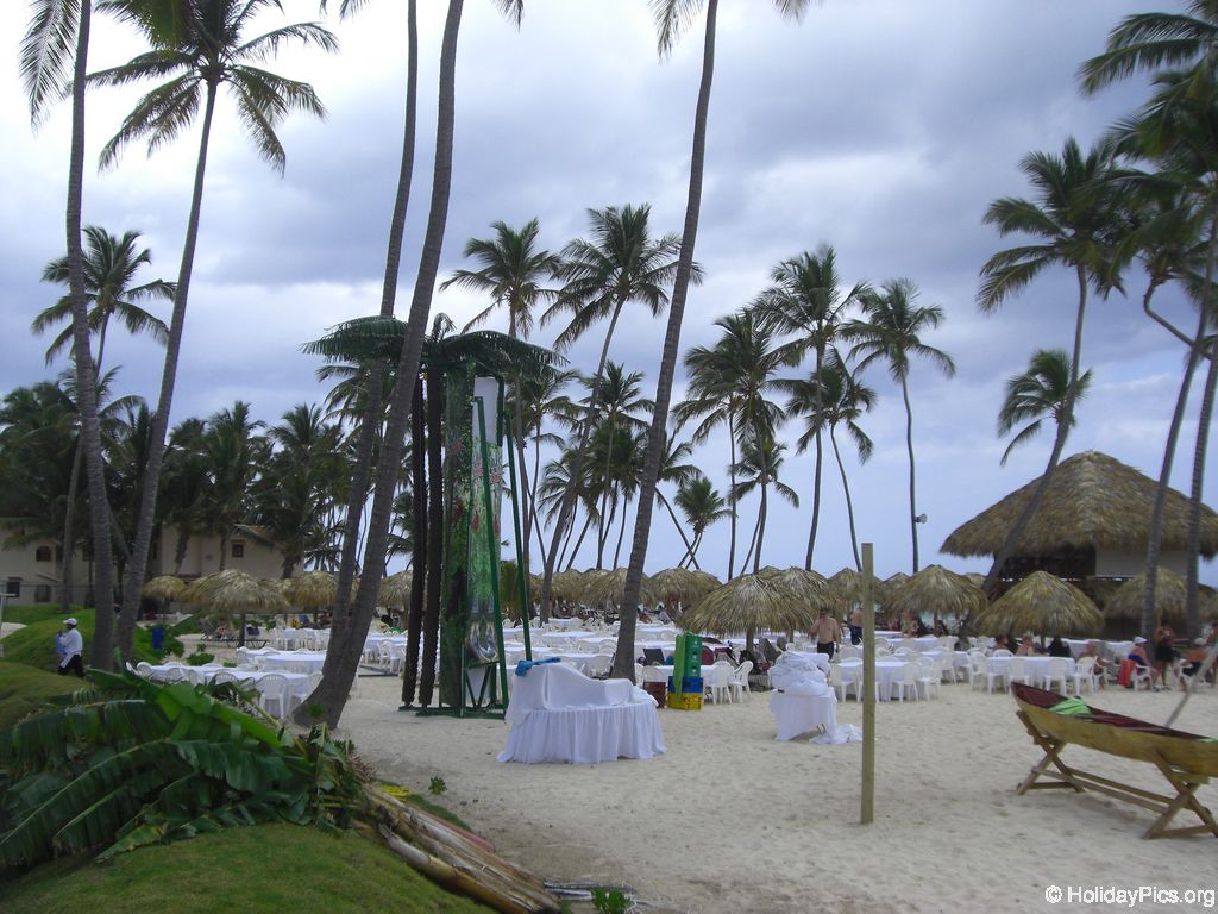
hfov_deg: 49.0
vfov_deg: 37.7
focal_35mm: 38
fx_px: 1337
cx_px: 609
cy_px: 457
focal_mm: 6.2
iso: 64
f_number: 8
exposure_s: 1/125
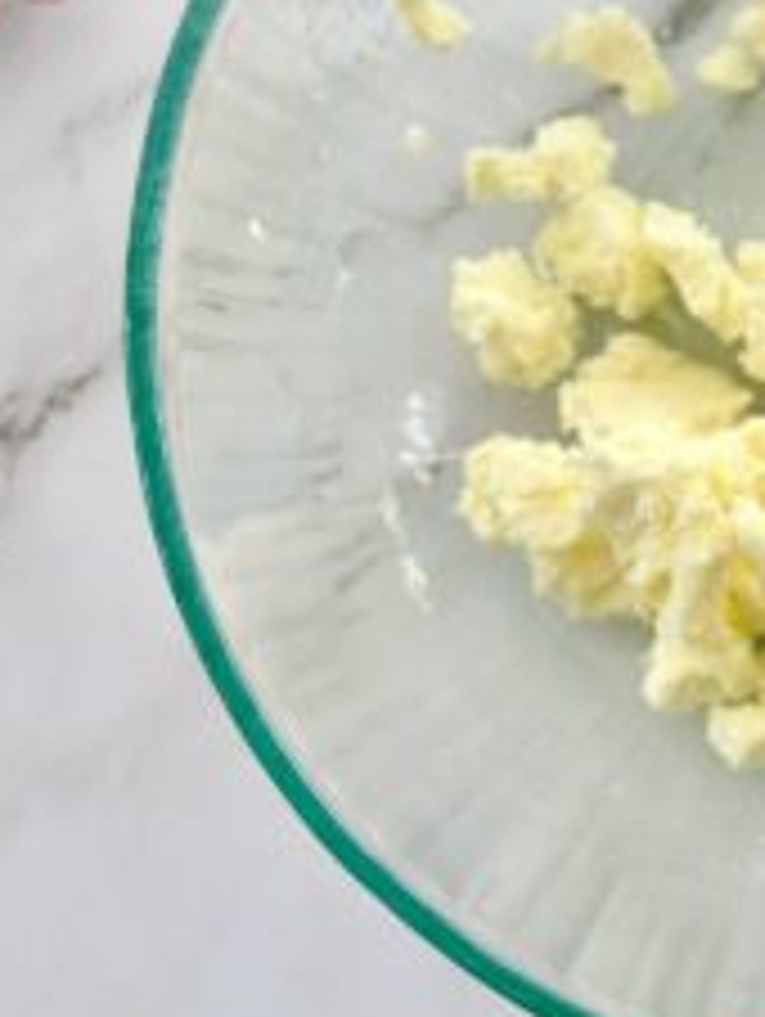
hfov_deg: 13.9
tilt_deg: -86.4
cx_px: 682
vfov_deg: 18.5
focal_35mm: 106
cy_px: 396
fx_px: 3118
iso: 80
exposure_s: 1/230
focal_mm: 6.86
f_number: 1.78
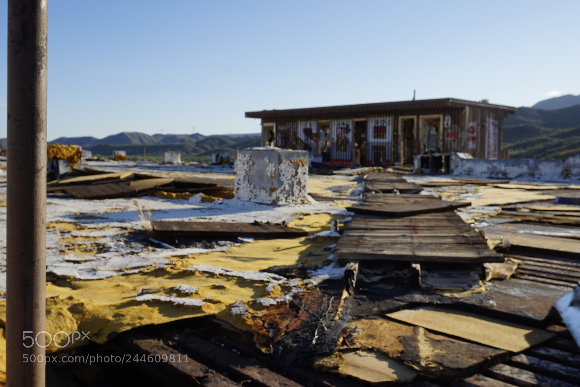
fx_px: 580
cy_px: 194
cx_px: 290
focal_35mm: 36
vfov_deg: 36.9
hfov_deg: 53.1
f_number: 11
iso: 100
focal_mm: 24
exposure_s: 1/160
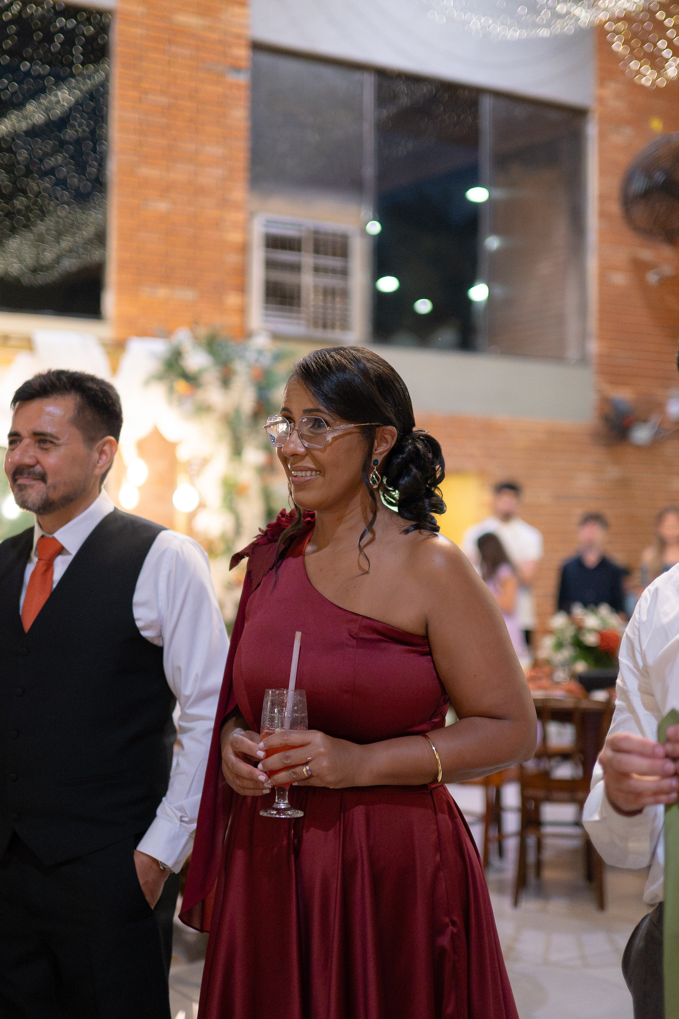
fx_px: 1471
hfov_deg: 26.0
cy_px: 510
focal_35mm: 52
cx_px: 340
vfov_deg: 38.2
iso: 4000
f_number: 1.4
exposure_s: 1/320
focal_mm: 35
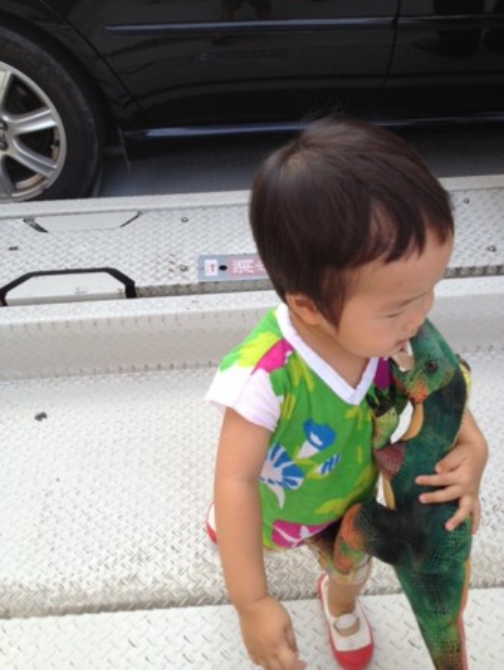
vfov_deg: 52.6
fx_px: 679
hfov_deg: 40.7
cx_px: 252
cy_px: 335
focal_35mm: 35
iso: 50
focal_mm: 4.28
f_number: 2.4
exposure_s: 1/207
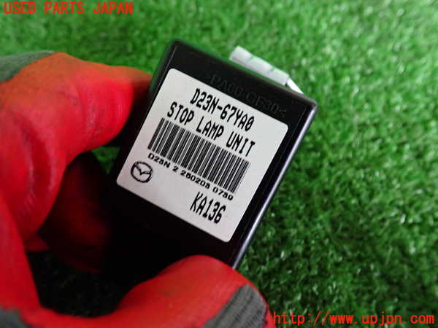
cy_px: 164
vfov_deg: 46.8
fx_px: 380
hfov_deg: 60.0
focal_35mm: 30
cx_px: 219
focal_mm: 5.4
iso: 400
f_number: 2.3
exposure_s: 1/30
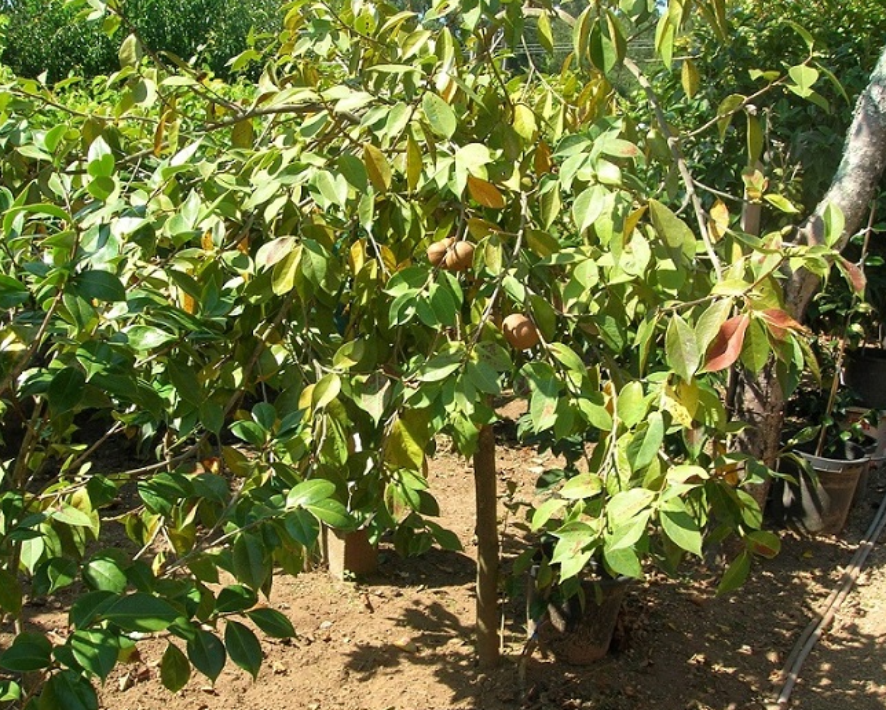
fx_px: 945
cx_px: 426
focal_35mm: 36
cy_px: 358
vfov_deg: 41.2
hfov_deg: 50.2
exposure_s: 1/126
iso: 50
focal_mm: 5.7
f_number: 4.9
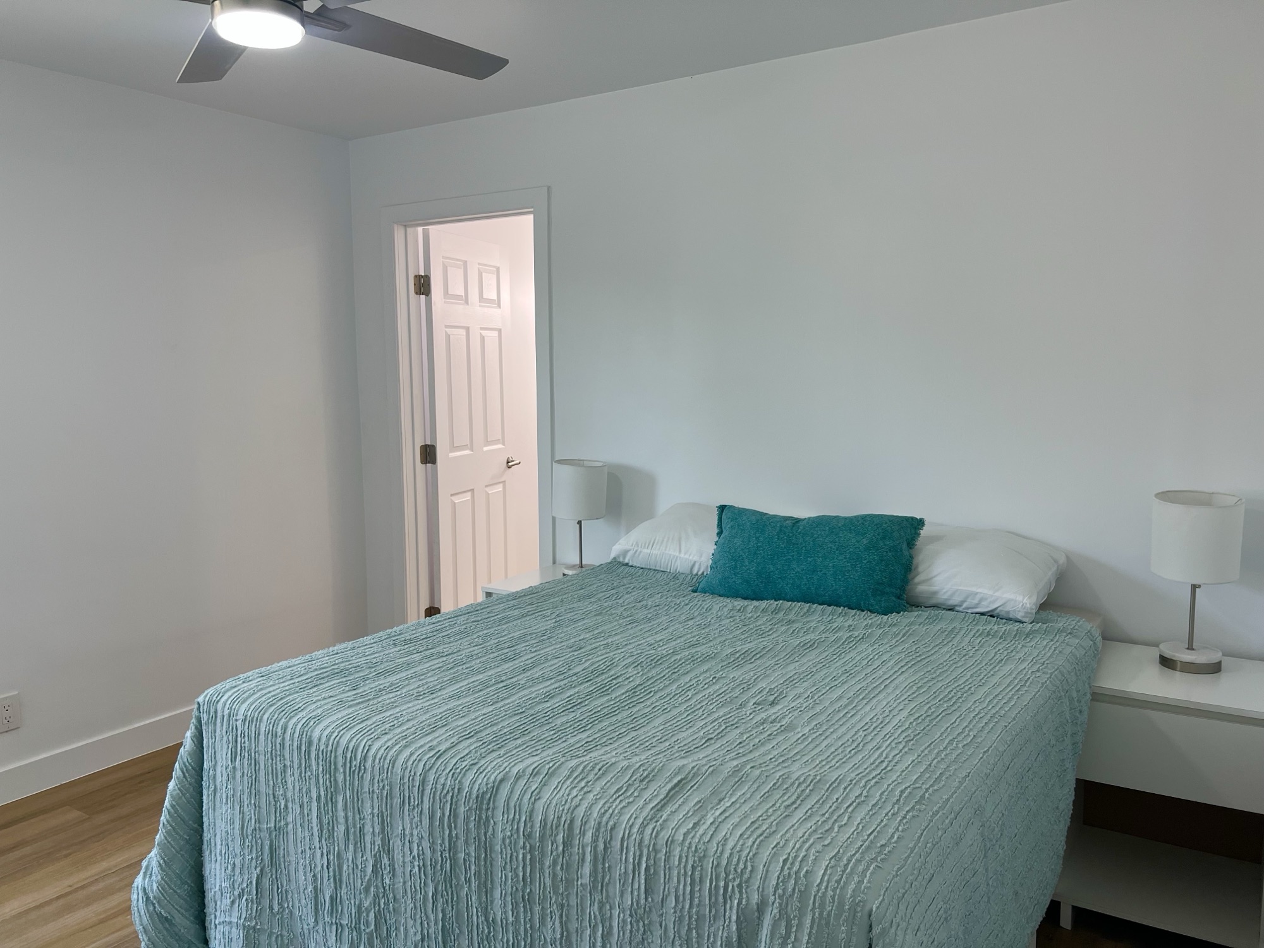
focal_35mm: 26
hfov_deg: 67.3
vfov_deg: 53.1
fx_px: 949
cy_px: 474
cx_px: 632
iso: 64
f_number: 1.5
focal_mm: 5.7
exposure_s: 1/118
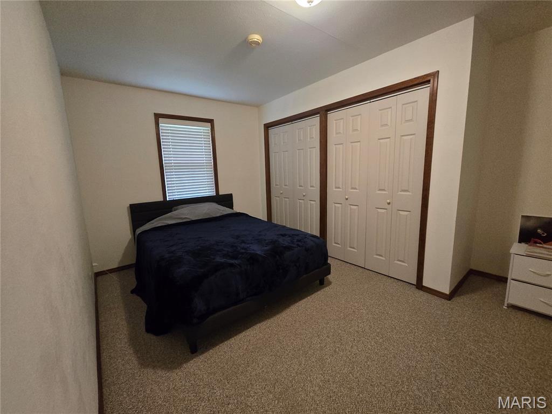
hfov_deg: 106.2
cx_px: 276
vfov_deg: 89.9
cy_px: 207
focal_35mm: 13
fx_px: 207
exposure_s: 1/40
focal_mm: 2.2
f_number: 2.2
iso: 1250
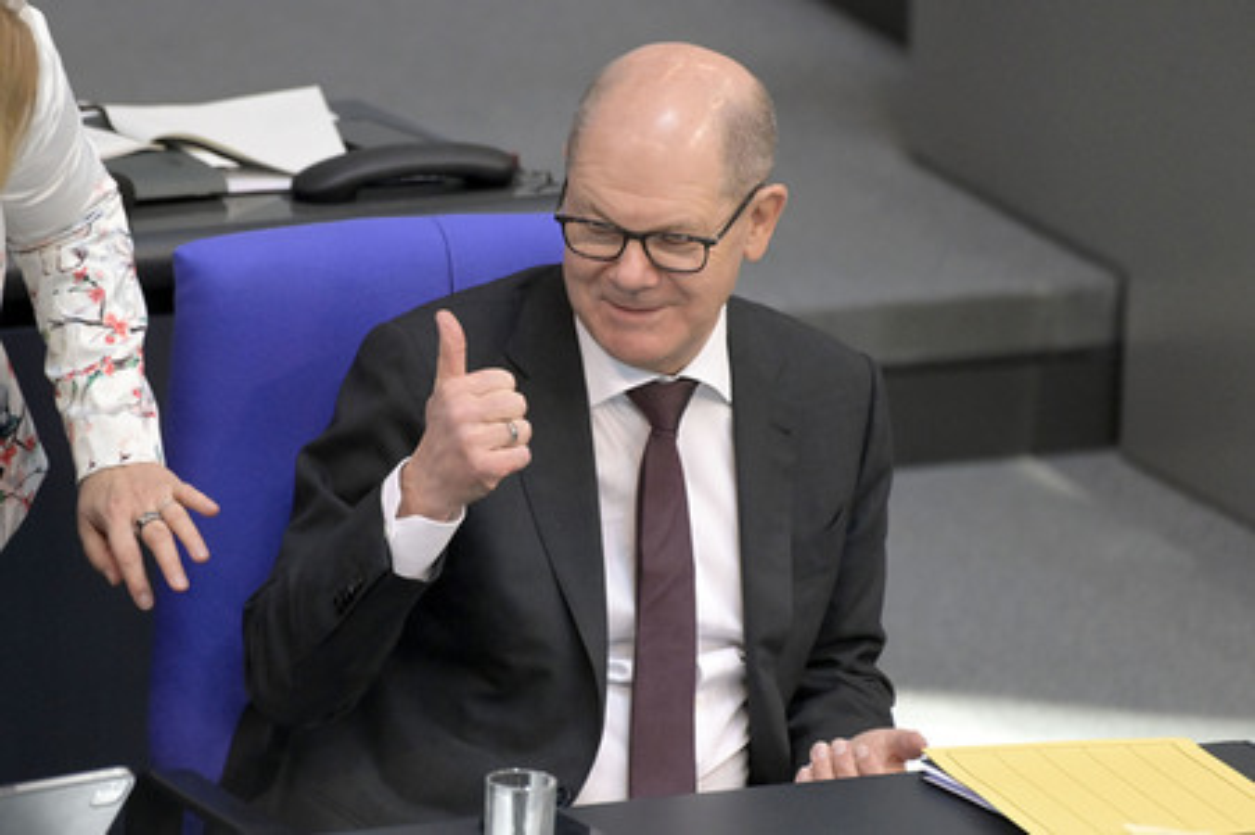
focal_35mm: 500
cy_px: 418
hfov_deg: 4.1
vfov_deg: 2.7
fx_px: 17417
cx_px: 628
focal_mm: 500
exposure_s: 1/400
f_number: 5.6
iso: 10000
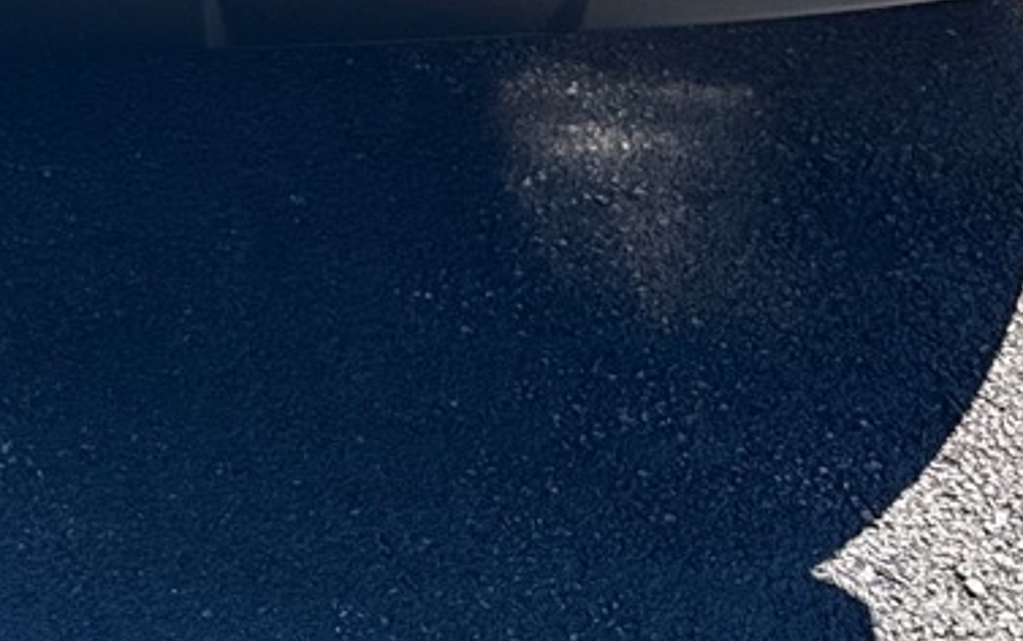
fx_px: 3012
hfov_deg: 18.5
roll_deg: +0.2
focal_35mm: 108
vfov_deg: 10.7
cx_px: -138
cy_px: -801
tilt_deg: -15.5
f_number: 1.78
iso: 100
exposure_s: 1/1174
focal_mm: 6.76
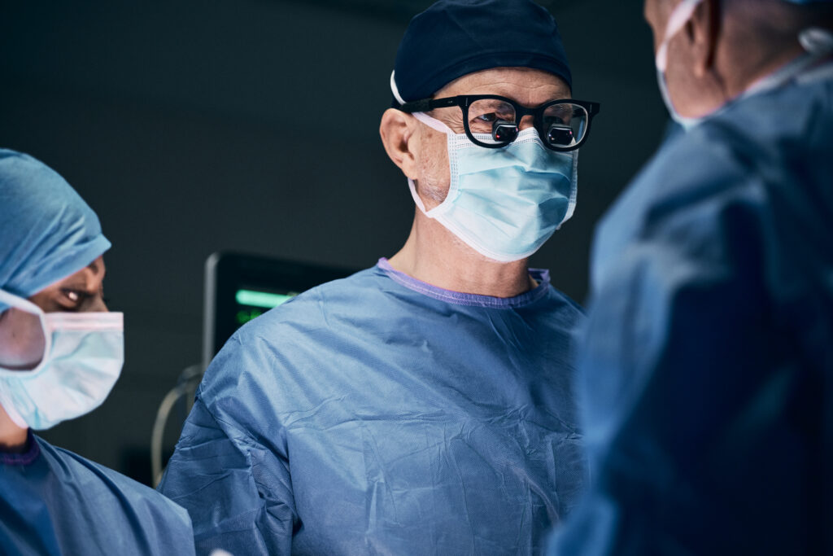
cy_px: 278
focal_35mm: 105
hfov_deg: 19.5
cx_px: 416
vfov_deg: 13.0
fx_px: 2430
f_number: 2.8
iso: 1600
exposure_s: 1/200
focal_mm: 105
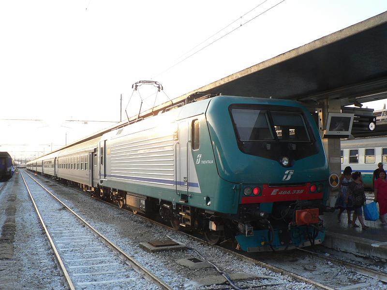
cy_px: 145
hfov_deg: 51.4
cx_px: 194
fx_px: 402
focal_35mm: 36
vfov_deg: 39.7
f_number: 4
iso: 80
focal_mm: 6
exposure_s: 1/50
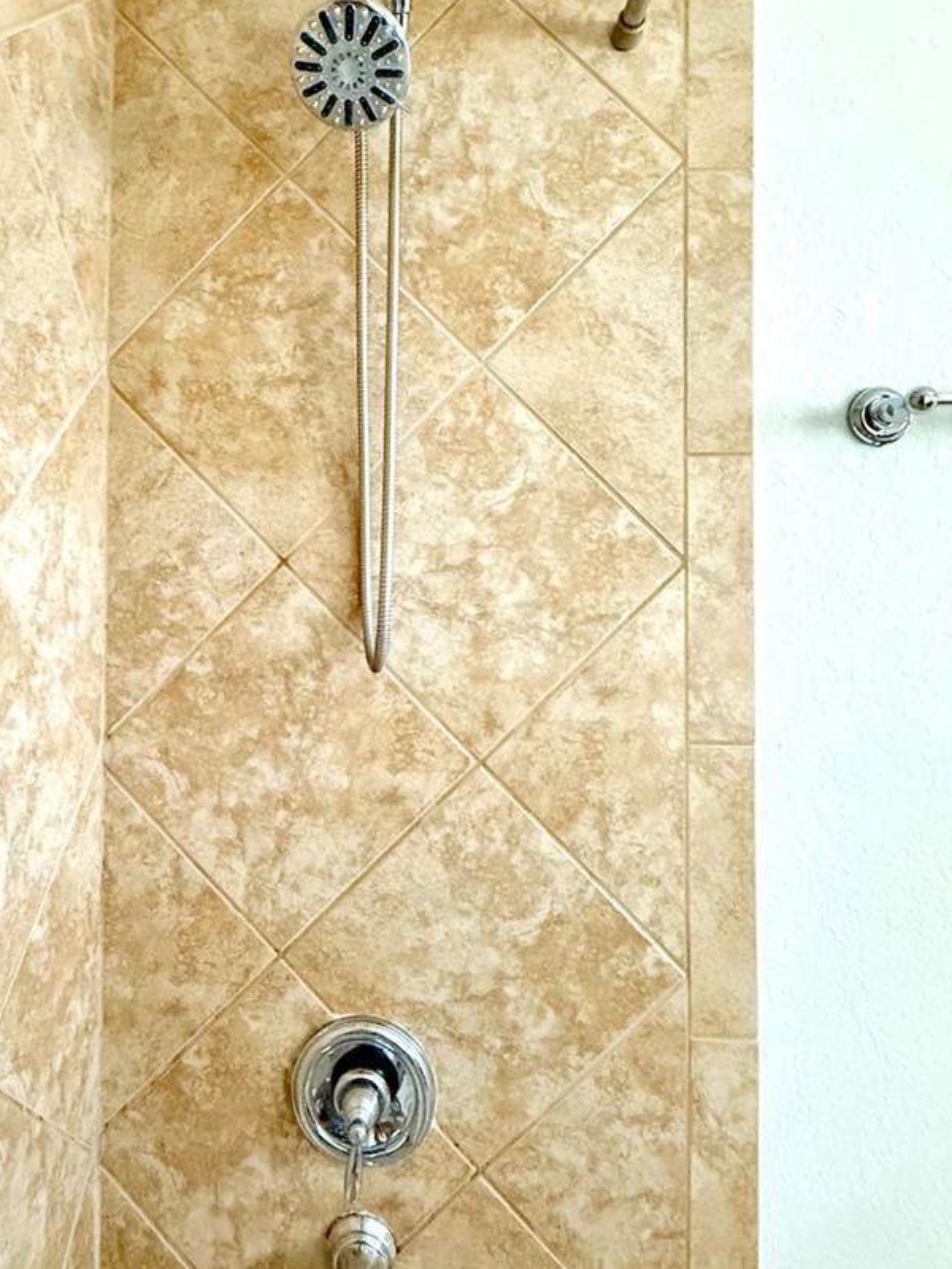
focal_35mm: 21
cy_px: 577
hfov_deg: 62.8
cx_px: 378
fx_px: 770
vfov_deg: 78.8
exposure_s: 1/60
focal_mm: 2.22
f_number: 2.2
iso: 800
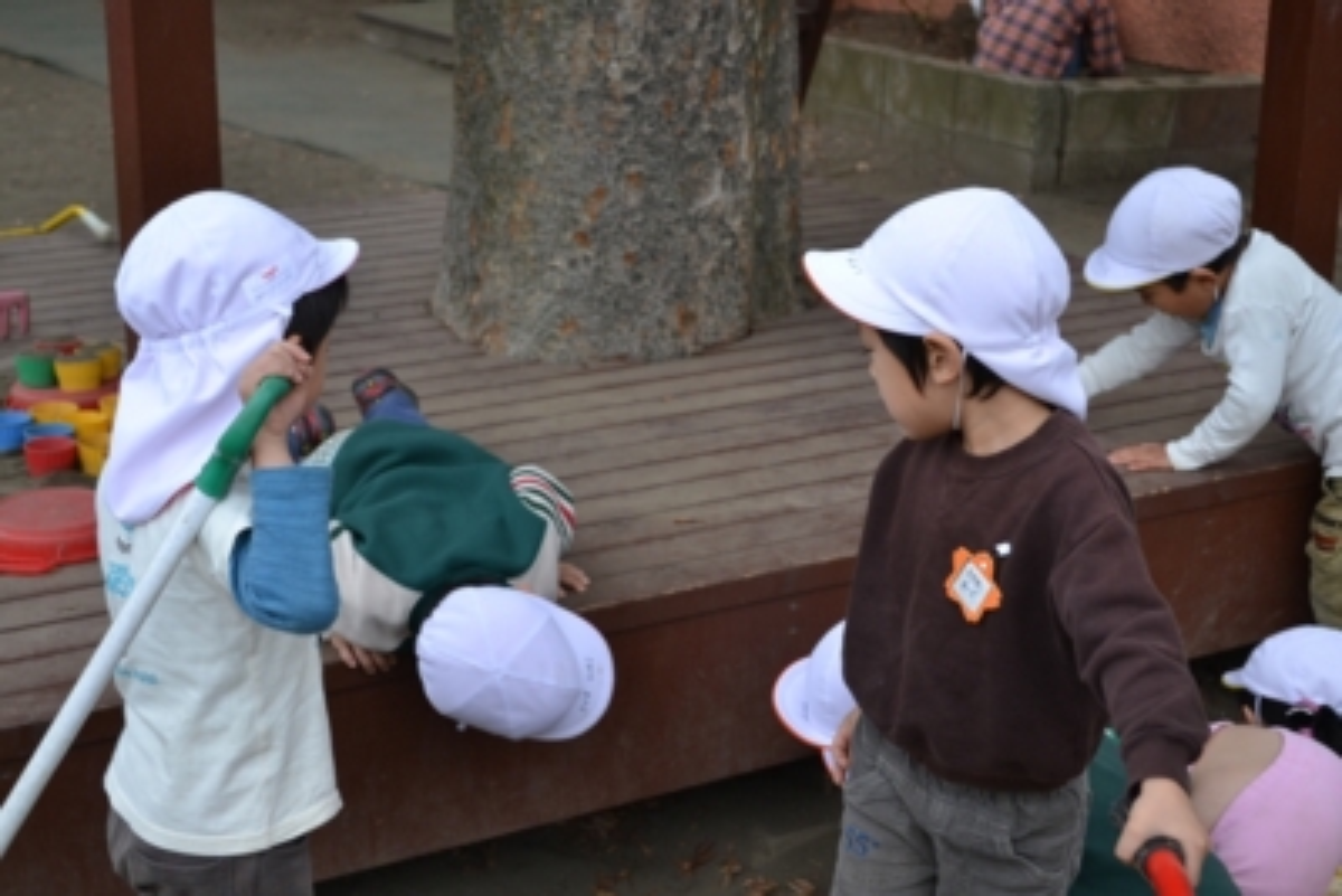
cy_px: 448
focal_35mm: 60
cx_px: 671
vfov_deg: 22.6
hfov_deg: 33.4
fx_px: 2237
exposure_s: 1/125
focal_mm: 40
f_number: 5.6
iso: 220
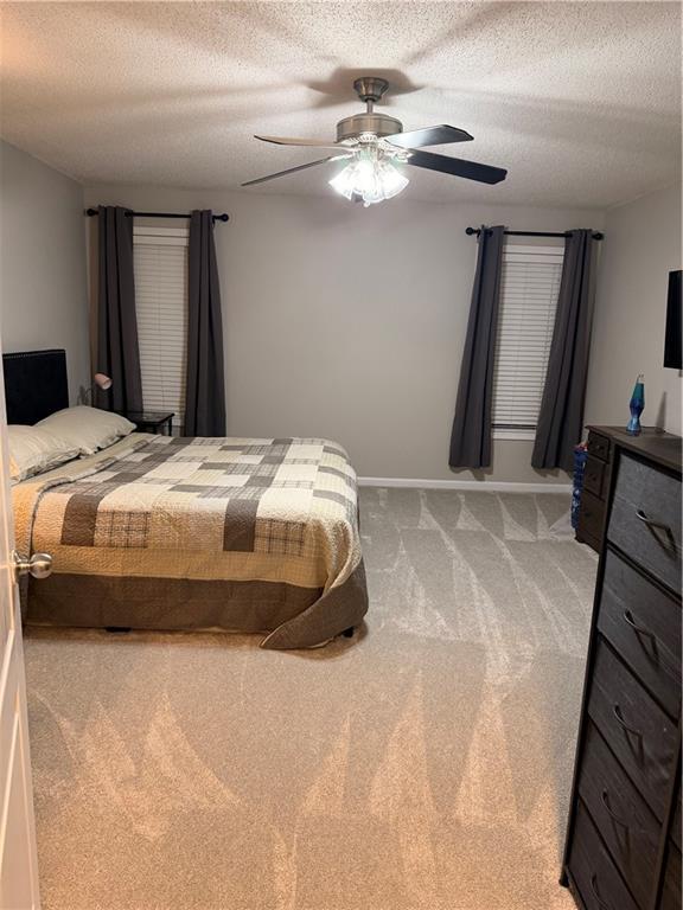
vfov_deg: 71.6
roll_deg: -2.0
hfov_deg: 56.8
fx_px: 631
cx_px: 342
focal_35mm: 24
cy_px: 455
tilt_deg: -11.8
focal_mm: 6.76
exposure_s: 1/60
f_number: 1.78
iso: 320
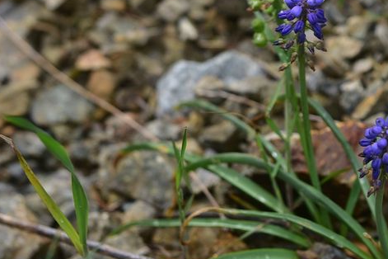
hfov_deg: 14.8
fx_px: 1487
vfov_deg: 9.9
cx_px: 253
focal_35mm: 138
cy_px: 68
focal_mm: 50
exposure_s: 1/160
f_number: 6.3
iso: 250
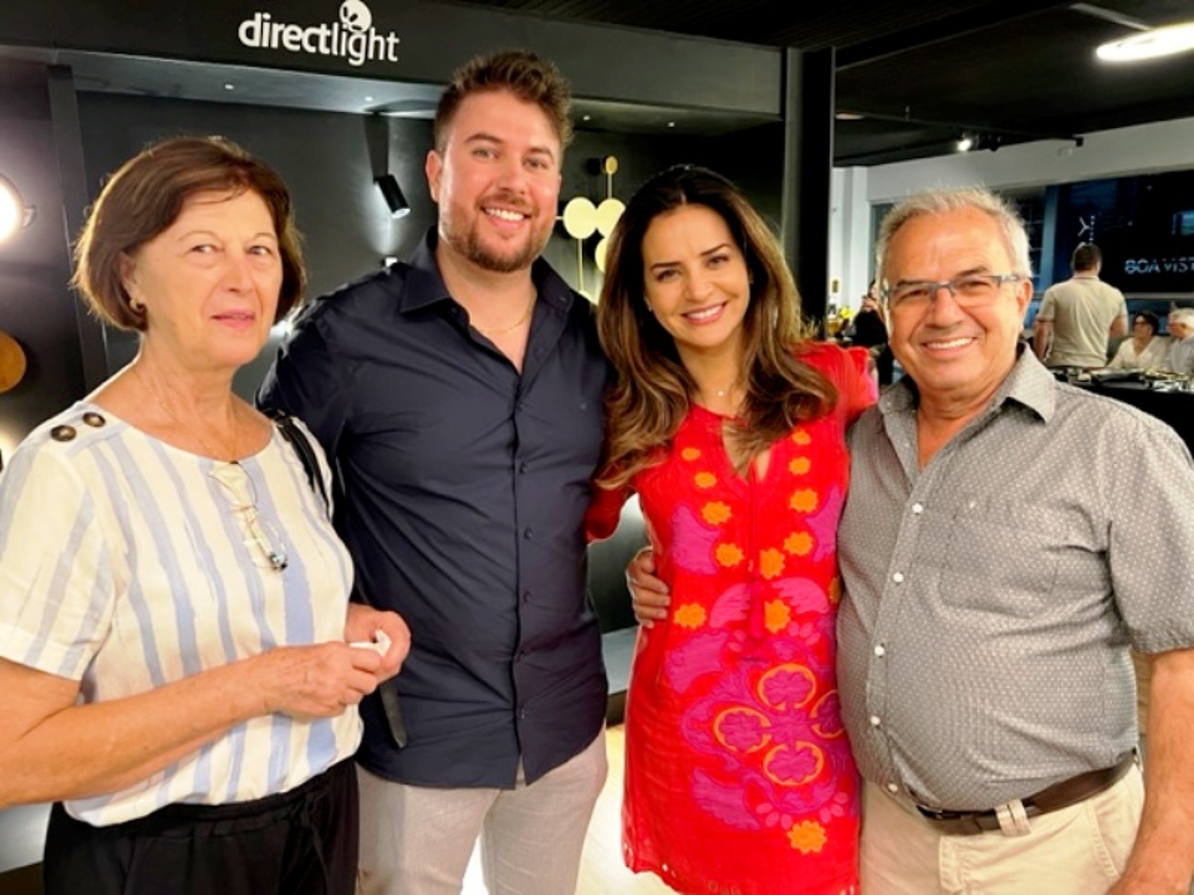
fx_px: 897
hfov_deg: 67.3
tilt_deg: -10.2
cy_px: 448
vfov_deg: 53.1
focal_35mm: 26
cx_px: 597
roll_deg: +1.4
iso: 250
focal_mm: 5.7
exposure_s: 1/60
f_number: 1.5
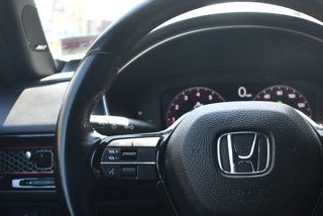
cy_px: 155
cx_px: 230
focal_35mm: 54
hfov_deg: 36.2
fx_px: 485
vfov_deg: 24.9
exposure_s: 1/250
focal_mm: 18
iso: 450
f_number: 3.5
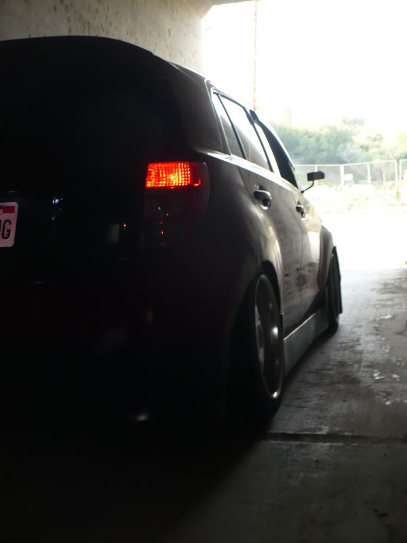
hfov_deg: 30.3
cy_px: 272
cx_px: 204
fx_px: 752
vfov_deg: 39.7
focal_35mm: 48
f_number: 3
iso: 100
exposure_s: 1/30
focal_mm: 7.9
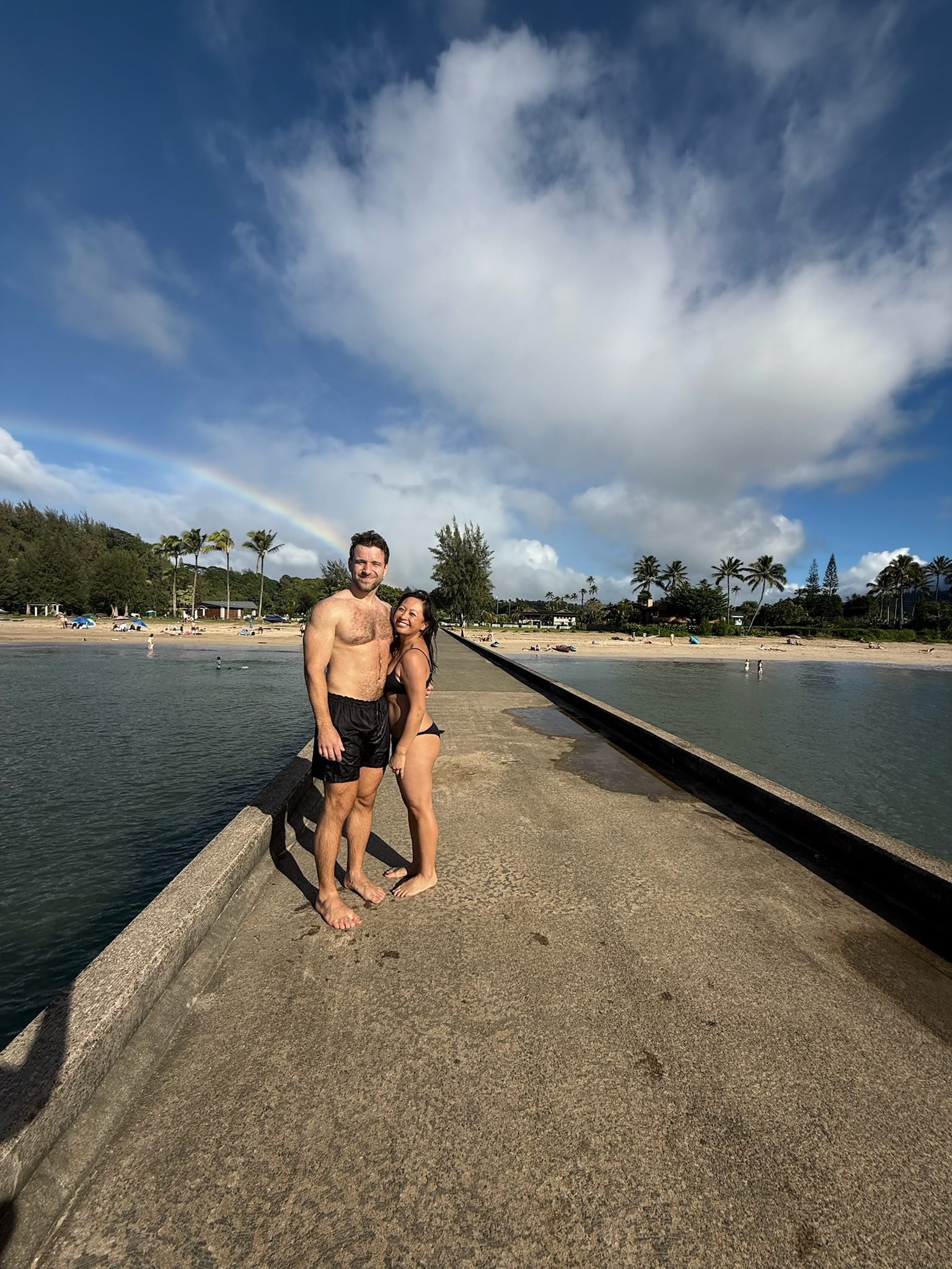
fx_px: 513
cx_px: 476
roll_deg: -2.2
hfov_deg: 85.7
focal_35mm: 14
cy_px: 634
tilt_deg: -0.5
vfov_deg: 102.1
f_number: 2.2
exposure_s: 1/3125
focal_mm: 2.22
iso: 50
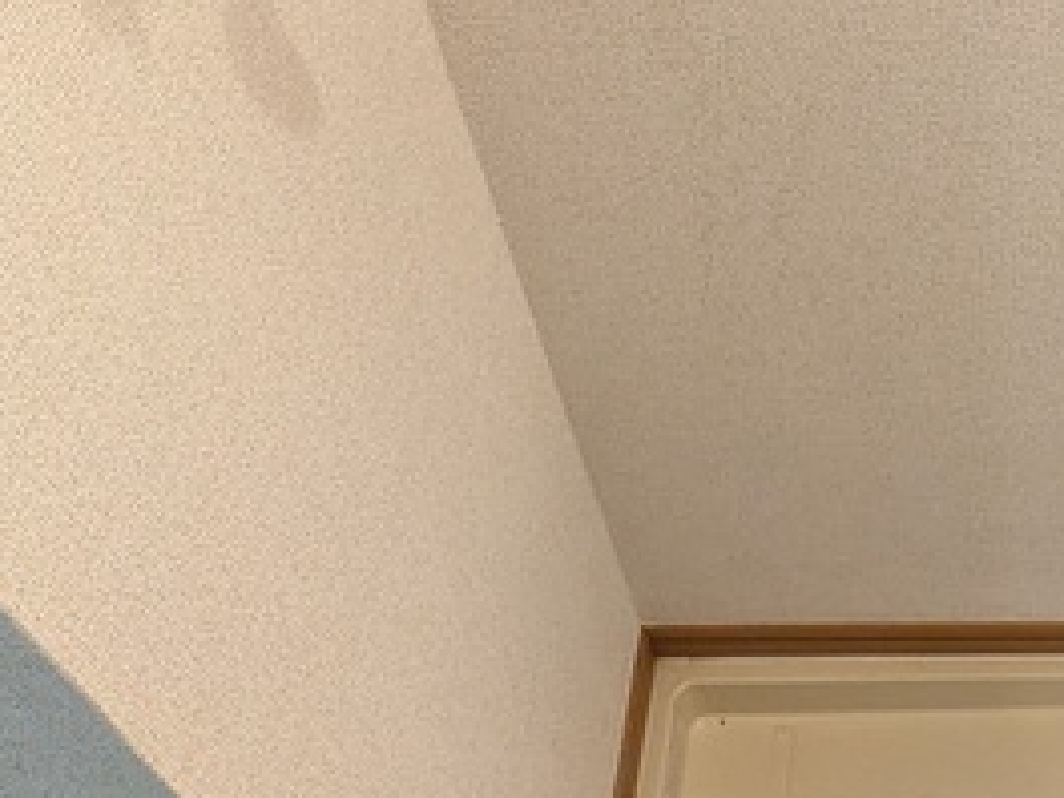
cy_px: 326
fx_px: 1568
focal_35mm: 51
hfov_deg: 35.0
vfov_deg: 28.5
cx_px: 991
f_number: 2.2
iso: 429
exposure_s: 1/60
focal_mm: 1.83
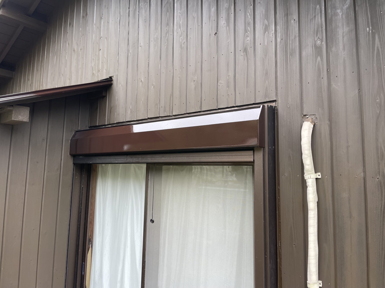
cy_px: 144
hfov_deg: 67.3
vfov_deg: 53.1
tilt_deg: +4.9
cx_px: 192
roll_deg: -0.8
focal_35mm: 26
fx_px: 289
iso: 32
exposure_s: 1/318
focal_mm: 4.2
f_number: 1.6
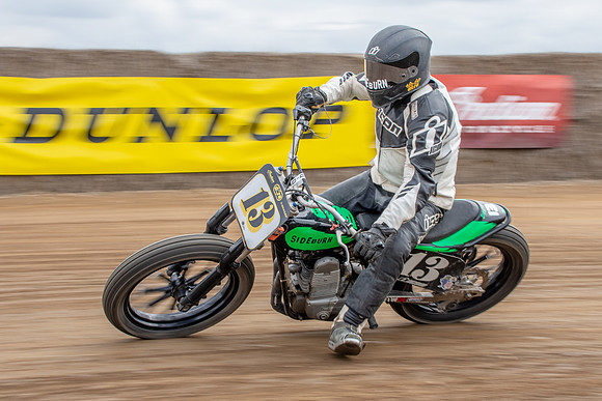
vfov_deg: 13.9
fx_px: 1642
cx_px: 298
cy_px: 177
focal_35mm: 98
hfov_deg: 20.8
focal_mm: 48
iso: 200
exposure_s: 1/160
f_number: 9
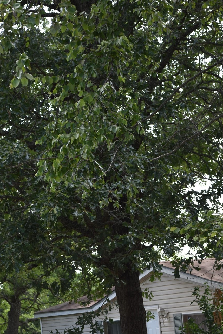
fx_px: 992
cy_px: 223
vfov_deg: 19.1
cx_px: 82
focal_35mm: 107
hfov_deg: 12.8
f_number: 5.6
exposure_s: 1/250
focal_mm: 45
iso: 200
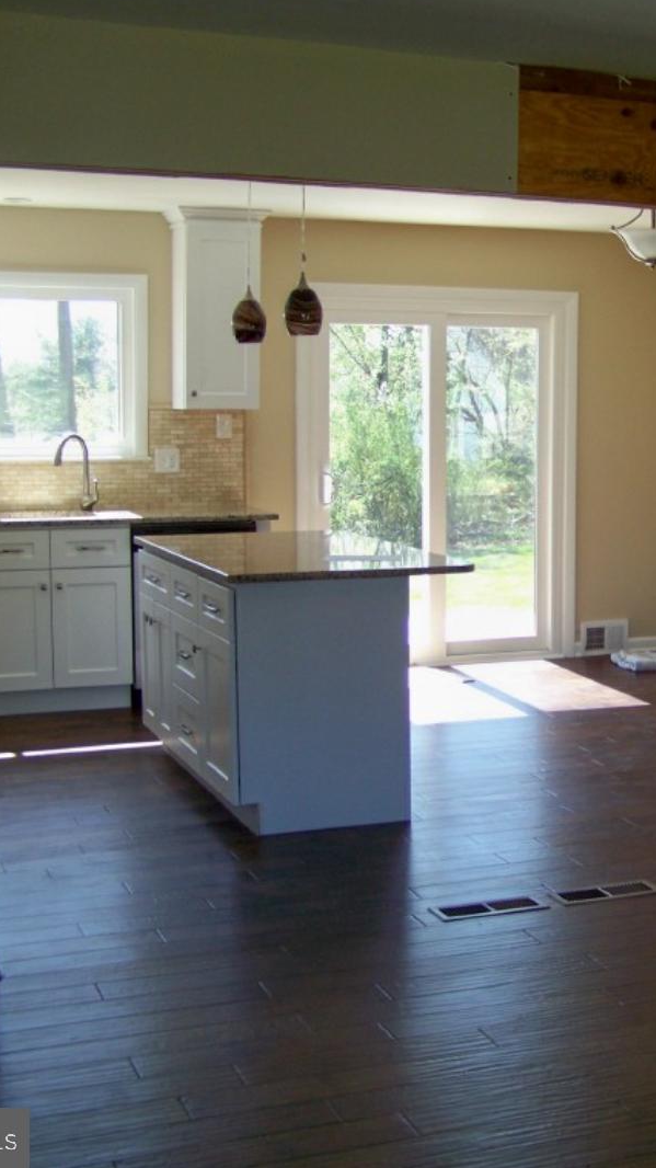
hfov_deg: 21.9
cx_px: 626
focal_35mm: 53
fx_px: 1640
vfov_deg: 39.2
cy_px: 579
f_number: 2.8
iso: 68
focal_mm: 5.85
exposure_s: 1/60
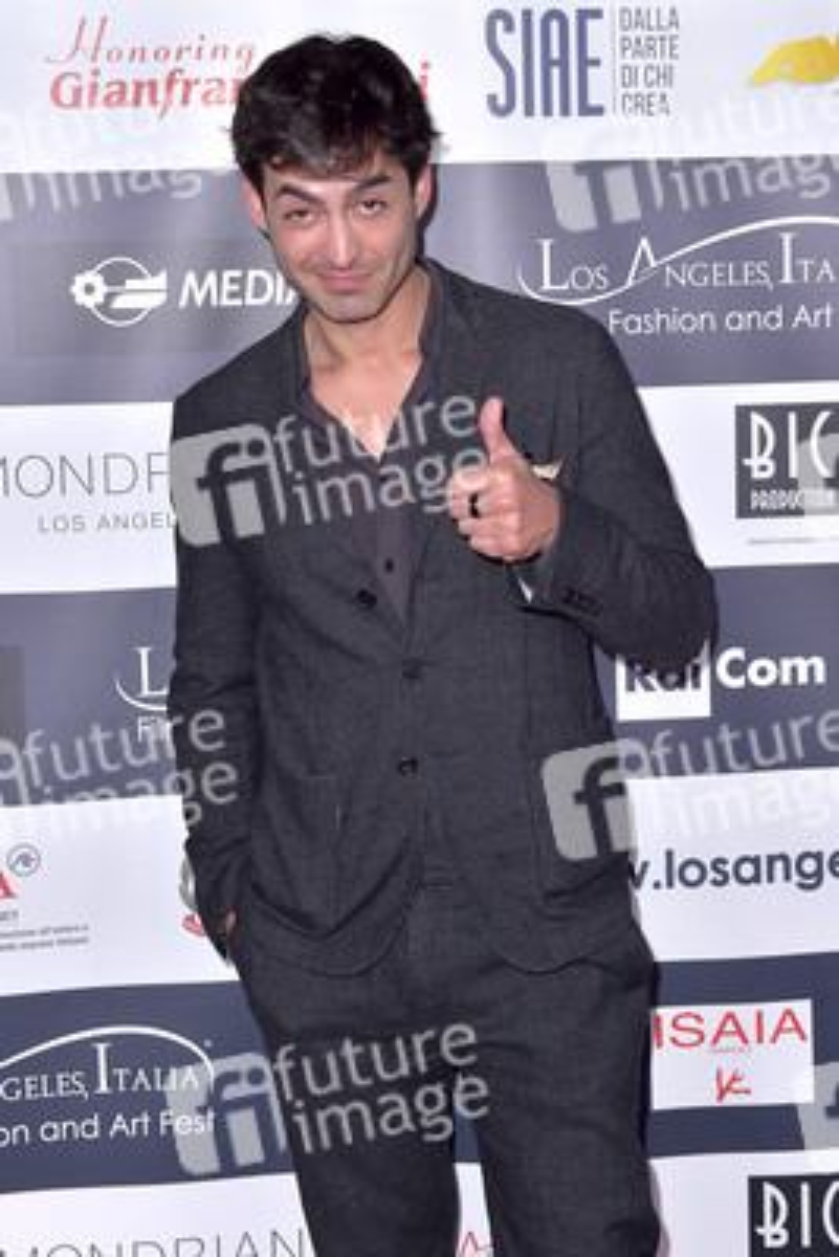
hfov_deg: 26.0
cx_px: 420
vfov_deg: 38.2
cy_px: 628
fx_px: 1816
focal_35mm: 52
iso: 500
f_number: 6.3
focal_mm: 52
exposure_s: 1/320
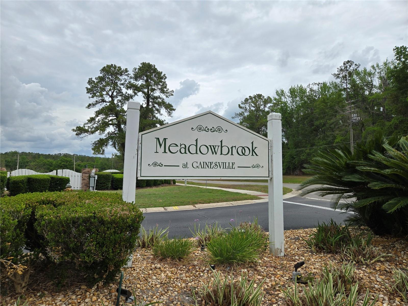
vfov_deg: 58.9
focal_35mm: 23
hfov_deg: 73.9
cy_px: 153
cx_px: 204
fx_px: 271
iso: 32
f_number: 1.8
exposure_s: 1/2921
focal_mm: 5.4
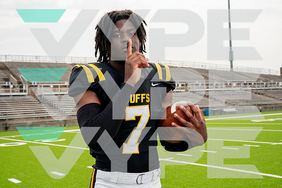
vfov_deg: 28.7
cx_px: 141
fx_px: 368
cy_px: 94
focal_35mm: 47
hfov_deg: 41.9
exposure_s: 1/250
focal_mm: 47
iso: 100
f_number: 8
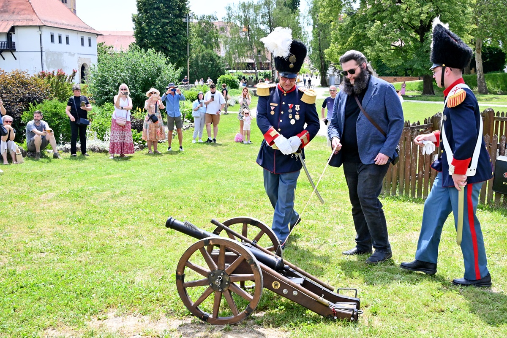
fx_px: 560
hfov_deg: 48.7
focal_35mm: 40
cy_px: 169
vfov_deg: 33.6
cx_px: 254
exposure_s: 1/4000
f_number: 7.1
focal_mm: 26.5
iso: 3600
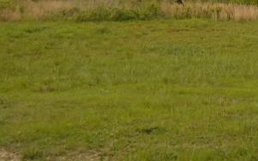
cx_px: 220
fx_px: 415
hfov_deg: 33.2
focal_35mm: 59
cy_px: 14
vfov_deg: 21.5
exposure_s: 1/800
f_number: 3.2
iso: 100
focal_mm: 4.6
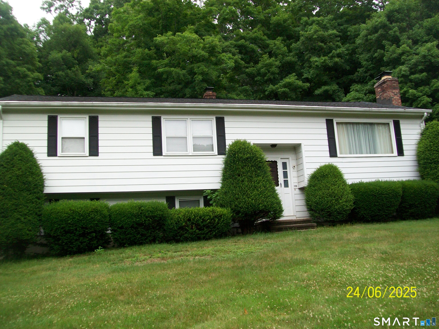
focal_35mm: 36
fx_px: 457
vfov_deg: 39.7
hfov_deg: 51.4
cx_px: 220
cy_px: 164
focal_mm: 6
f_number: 2.7
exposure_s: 1/320
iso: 64
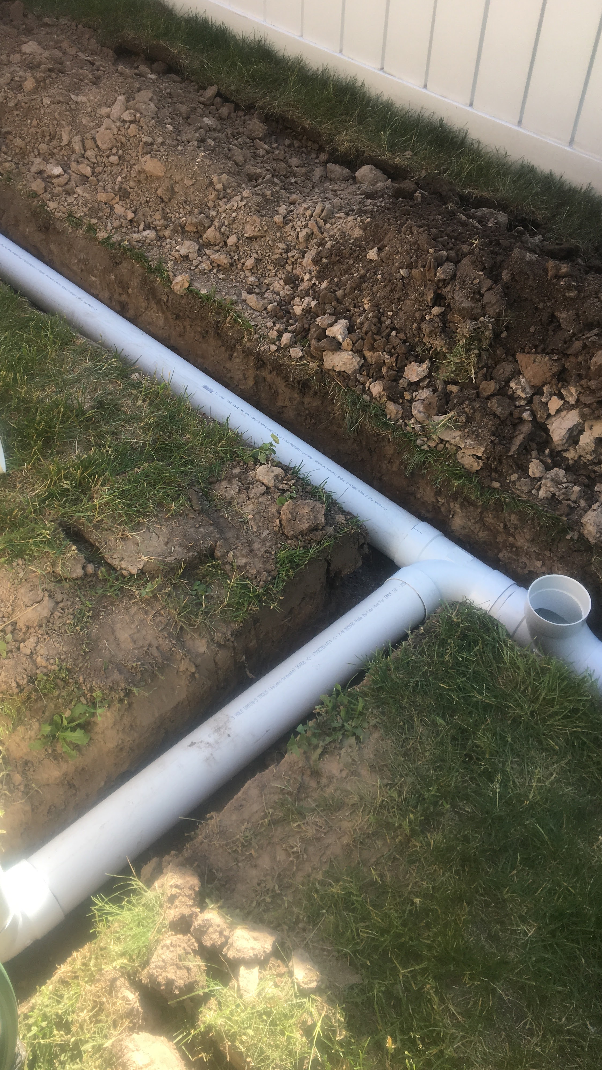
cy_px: 533
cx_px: 264
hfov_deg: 36.6
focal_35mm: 32
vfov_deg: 61.0
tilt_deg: -49.5
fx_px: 908
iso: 25
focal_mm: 4.15
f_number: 2.2
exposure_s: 1/299
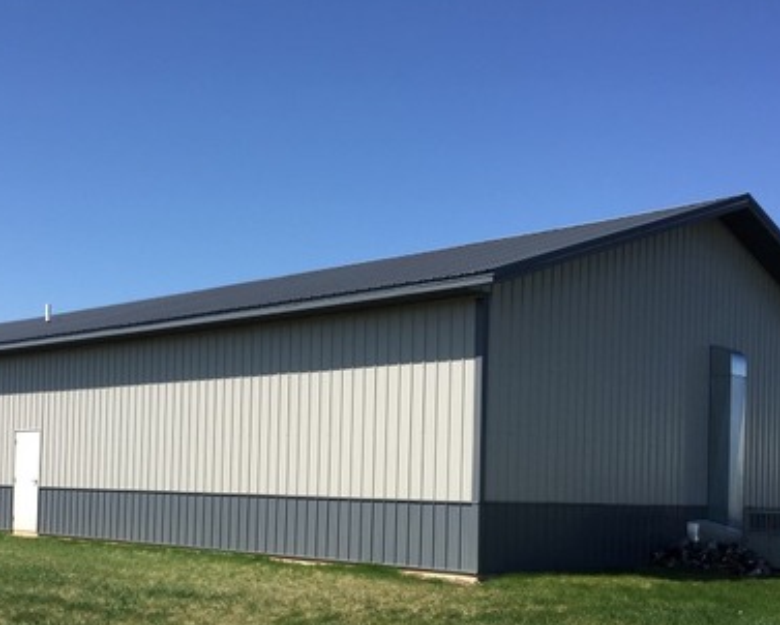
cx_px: 335
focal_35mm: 48
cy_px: 470
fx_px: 1109
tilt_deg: +0.9
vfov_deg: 30.9
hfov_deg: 38.7
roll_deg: -1.4
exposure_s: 1/1980
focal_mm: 4.15
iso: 32
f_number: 2.2
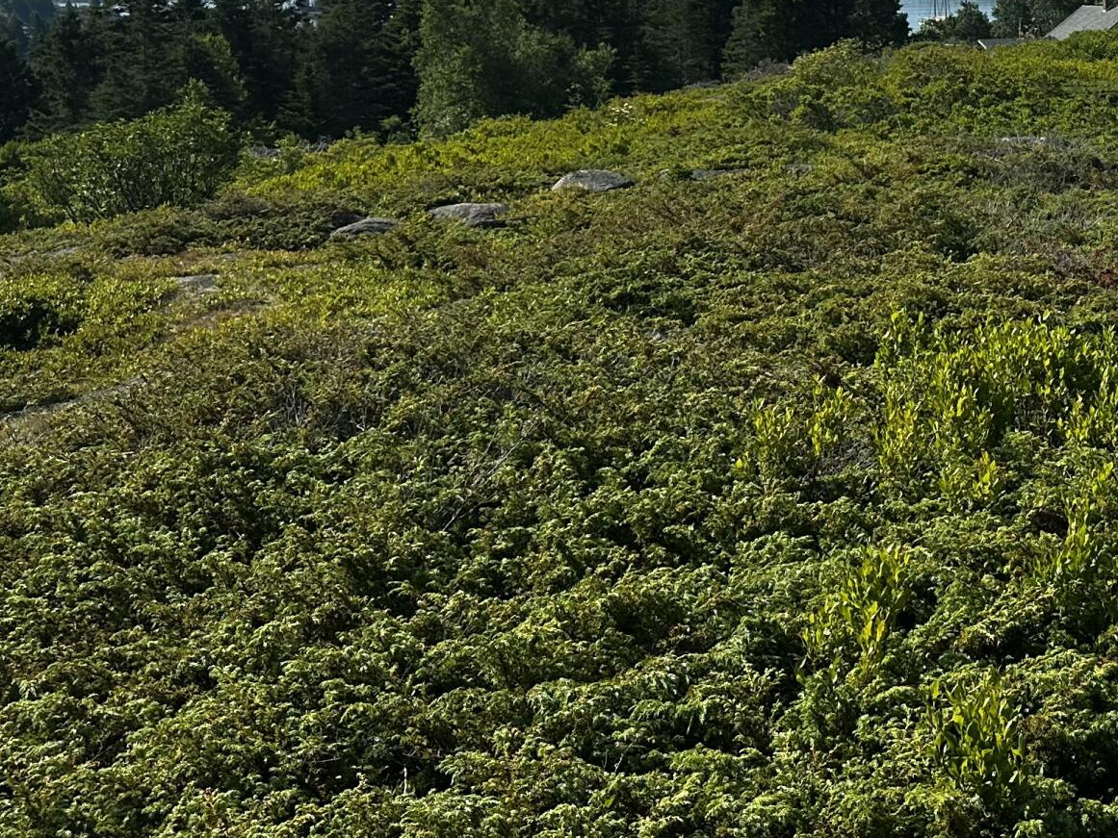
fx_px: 2003
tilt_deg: -1.5
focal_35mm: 62
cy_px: -3
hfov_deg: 29.7
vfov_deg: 22.7
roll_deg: -0.3
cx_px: 1028
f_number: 1.78
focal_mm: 6.86
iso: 80
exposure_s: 1/7576
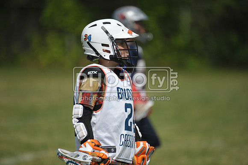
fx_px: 2754
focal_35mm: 400
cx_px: 124
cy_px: 82
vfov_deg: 3.4
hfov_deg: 5.2
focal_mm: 400
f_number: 4
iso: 640
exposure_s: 1/6400
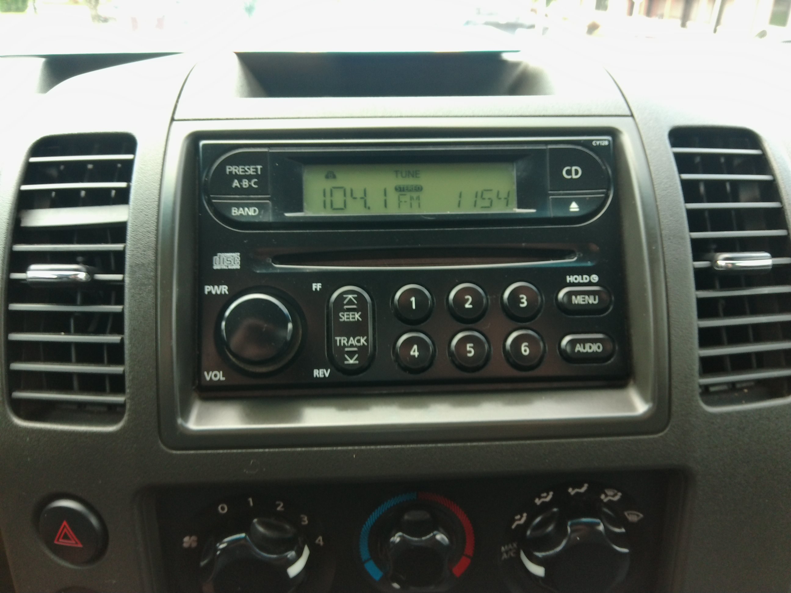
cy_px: 296
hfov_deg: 67.3
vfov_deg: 53.1
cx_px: 396
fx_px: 594
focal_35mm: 26
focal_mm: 3
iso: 135
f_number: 2
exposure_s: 1/50
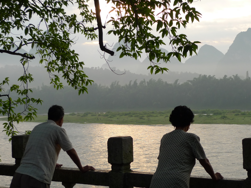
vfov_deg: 22.9
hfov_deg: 30.2
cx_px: 148
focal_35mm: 64
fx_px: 464
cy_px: 111
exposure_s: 1/400
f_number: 2.8
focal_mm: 11.1
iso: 100
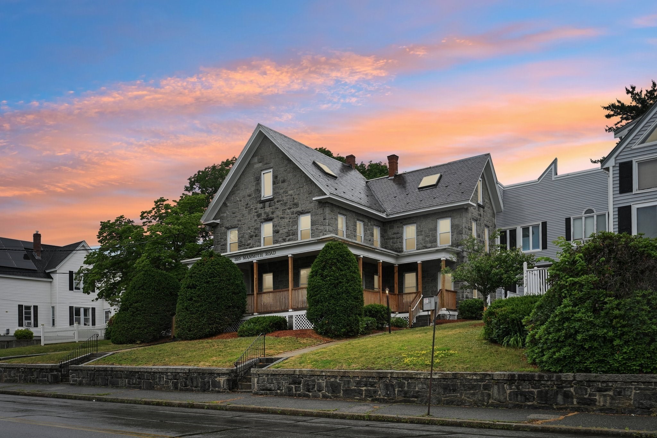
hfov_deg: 61.9
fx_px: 547
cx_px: 328
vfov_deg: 43.6
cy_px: 219
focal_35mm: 30
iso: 400
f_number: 8
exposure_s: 1/320
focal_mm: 30
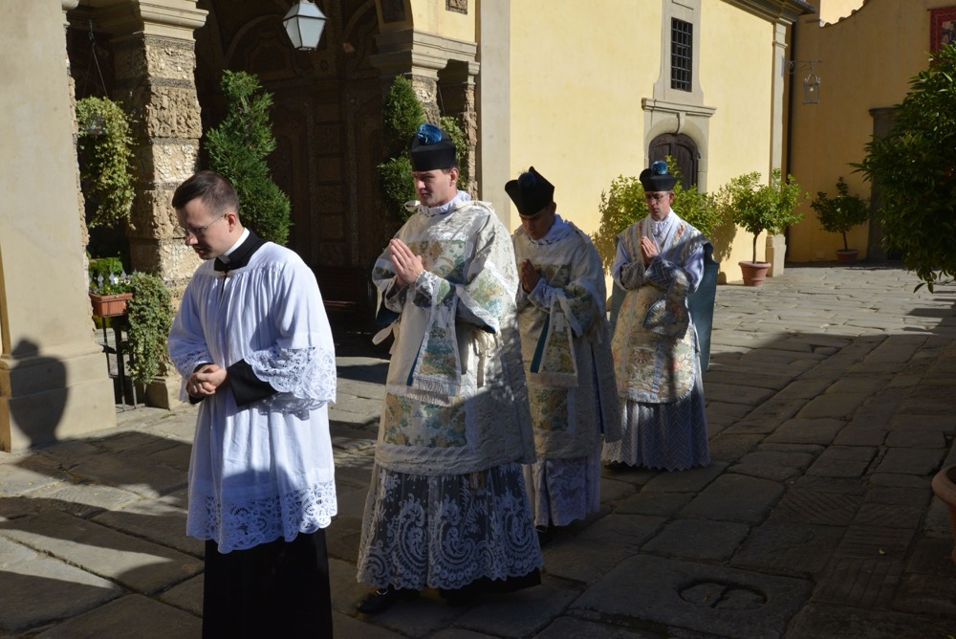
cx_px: 478
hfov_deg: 58.7
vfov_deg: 41.2
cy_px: 320
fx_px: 850
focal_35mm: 32
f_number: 20
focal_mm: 32
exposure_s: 1/1600
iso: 1600
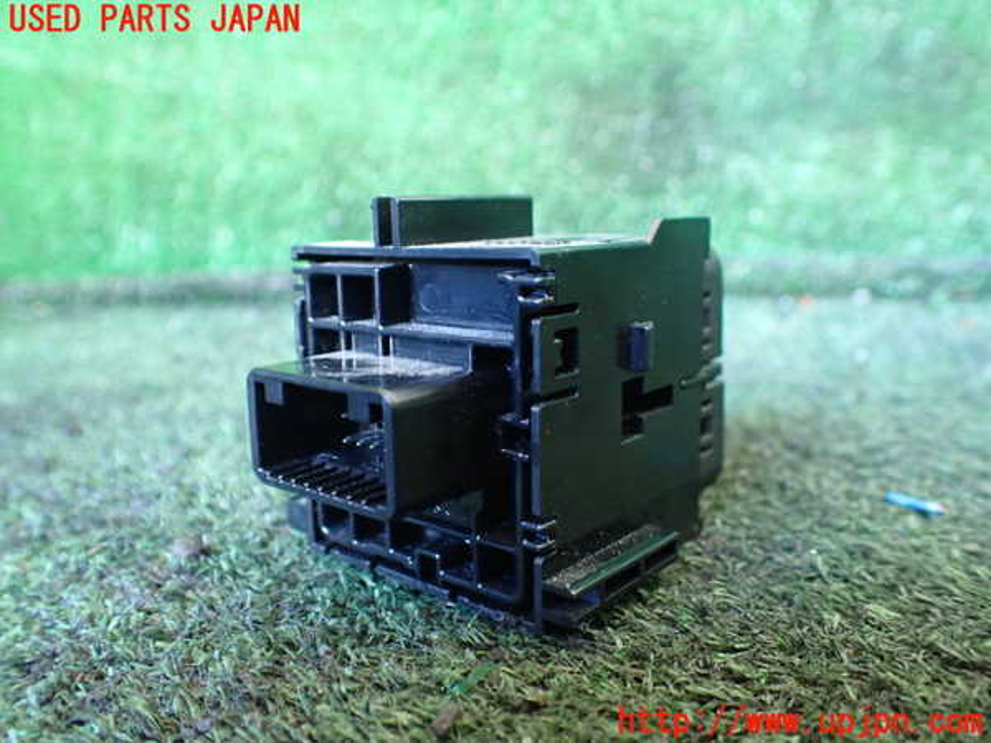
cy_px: 372
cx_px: 496
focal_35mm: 30
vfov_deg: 46.8
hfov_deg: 60.0
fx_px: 859
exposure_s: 1/30
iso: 1000
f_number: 2.3
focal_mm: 5.4
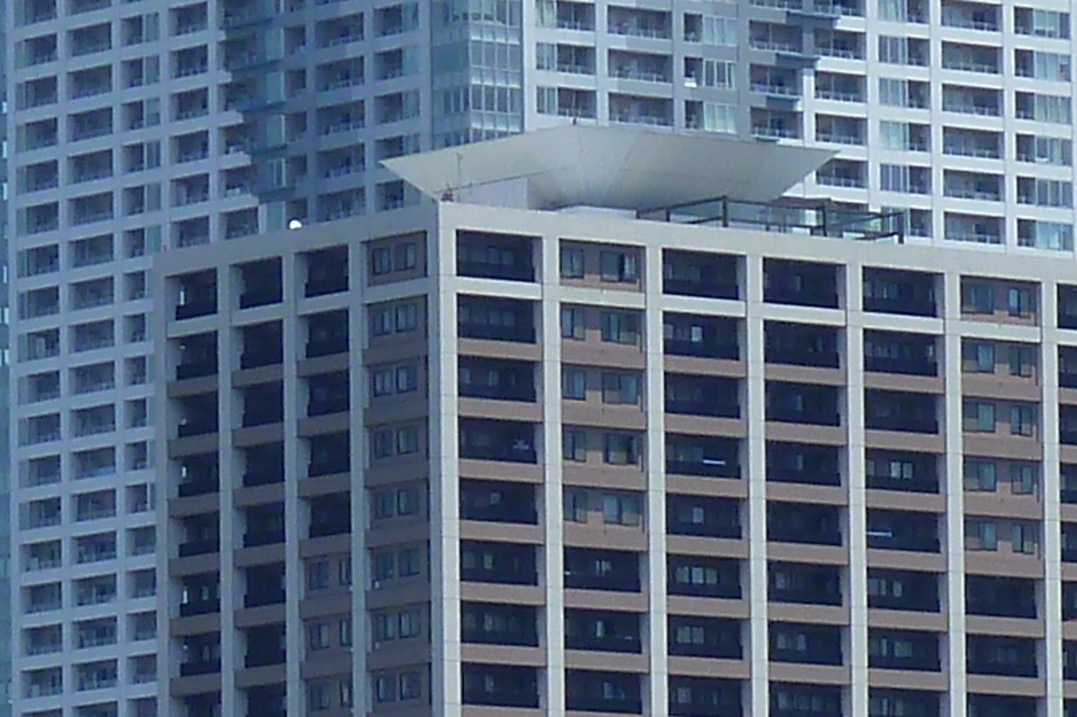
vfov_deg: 3.7
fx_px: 11156
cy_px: 950
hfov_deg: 5.5
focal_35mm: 373
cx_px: 811
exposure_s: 1/500
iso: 80
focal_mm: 11.9
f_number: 4.5
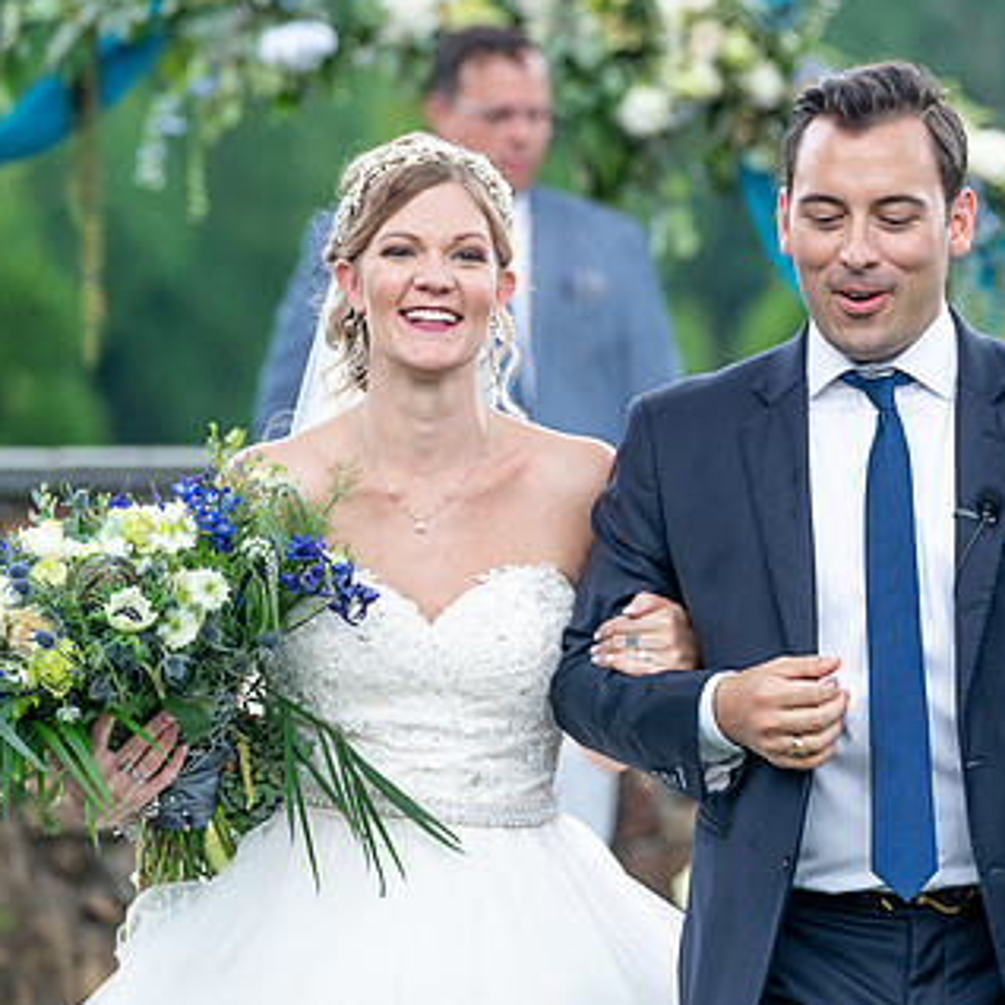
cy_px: 469
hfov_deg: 6.4
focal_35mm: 273
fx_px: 8967
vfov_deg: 6.4
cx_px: 786
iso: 100
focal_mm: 151
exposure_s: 1/250
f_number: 3.5
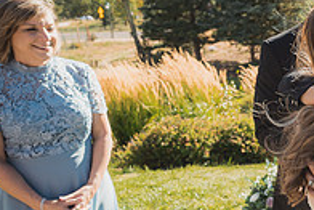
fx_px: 471
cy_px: 113
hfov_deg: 29.2
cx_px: 417
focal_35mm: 54
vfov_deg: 25.1
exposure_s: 1/1000
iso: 200
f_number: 3.2
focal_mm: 18
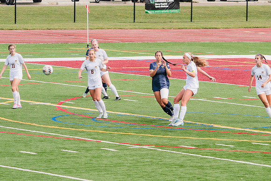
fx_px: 2583
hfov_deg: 6.0
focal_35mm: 343
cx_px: 199
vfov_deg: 4.0
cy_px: 90
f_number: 5.6
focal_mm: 234
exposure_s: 1/1600
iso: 640
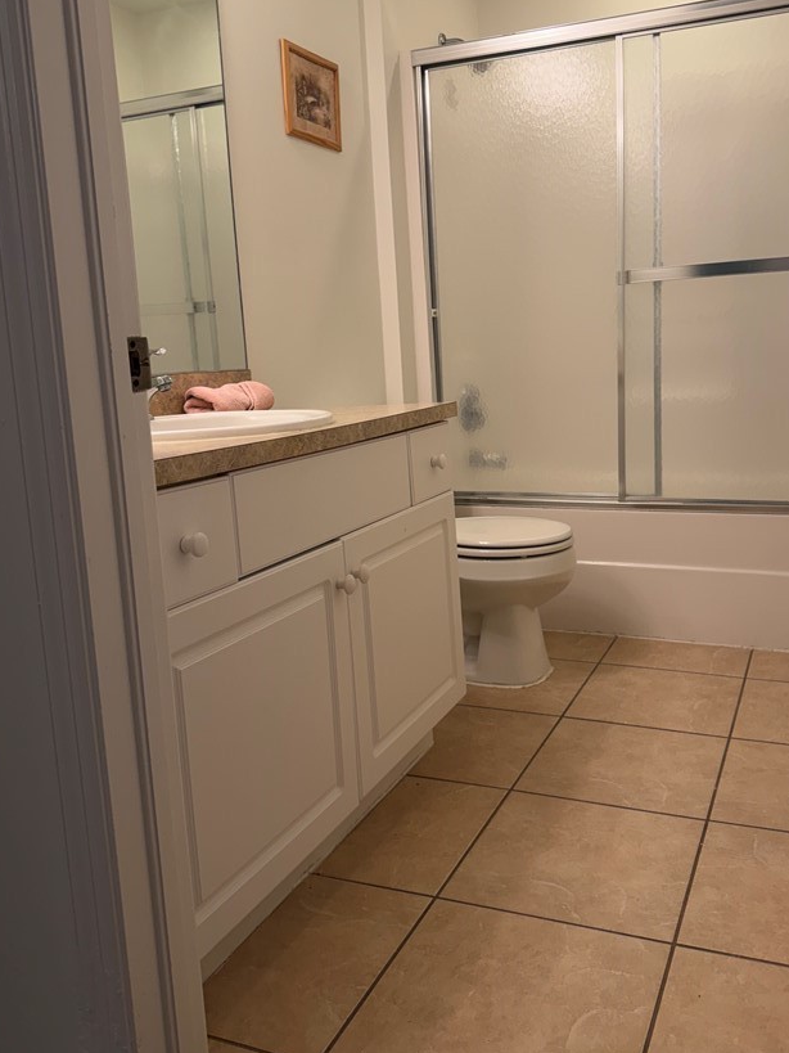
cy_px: 481
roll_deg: +2.7
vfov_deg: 59.9
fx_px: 912
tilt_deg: -8.6
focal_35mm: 30
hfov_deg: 46.6
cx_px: 459
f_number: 1.78
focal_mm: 6.76
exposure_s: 1/120
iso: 125
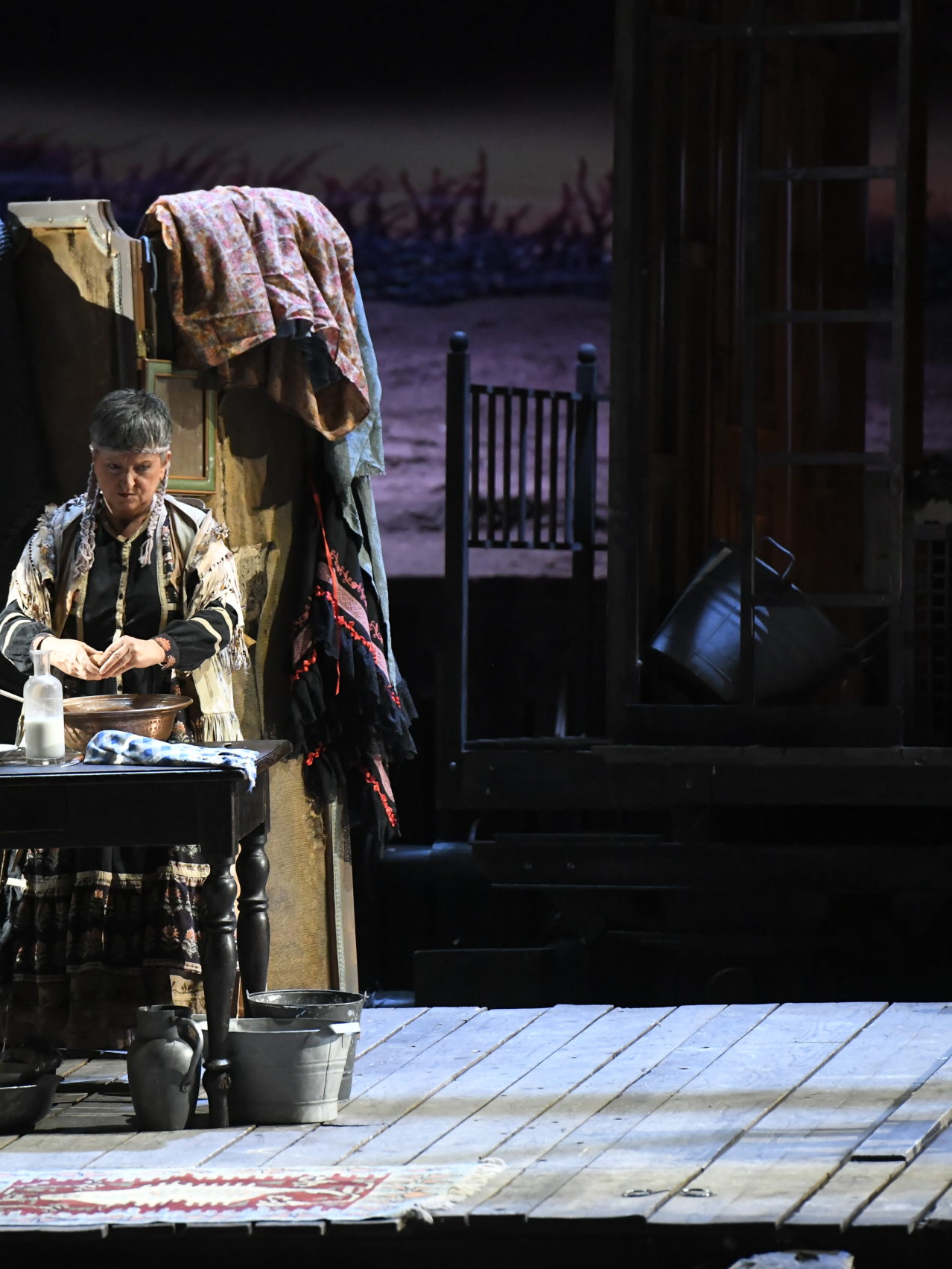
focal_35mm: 289
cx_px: 229
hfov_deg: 5.1
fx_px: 10593
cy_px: 634
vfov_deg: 6.9
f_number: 4
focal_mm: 200
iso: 8000
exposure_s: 1/160
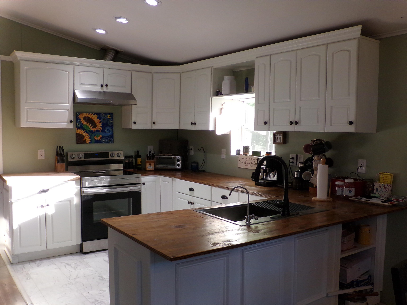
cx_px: 204
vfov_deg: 42.9
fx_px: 388
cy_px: 152
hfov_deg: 55.4
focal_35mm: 33
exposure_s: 1/90
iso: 200
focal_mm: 5.9
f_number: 3.4
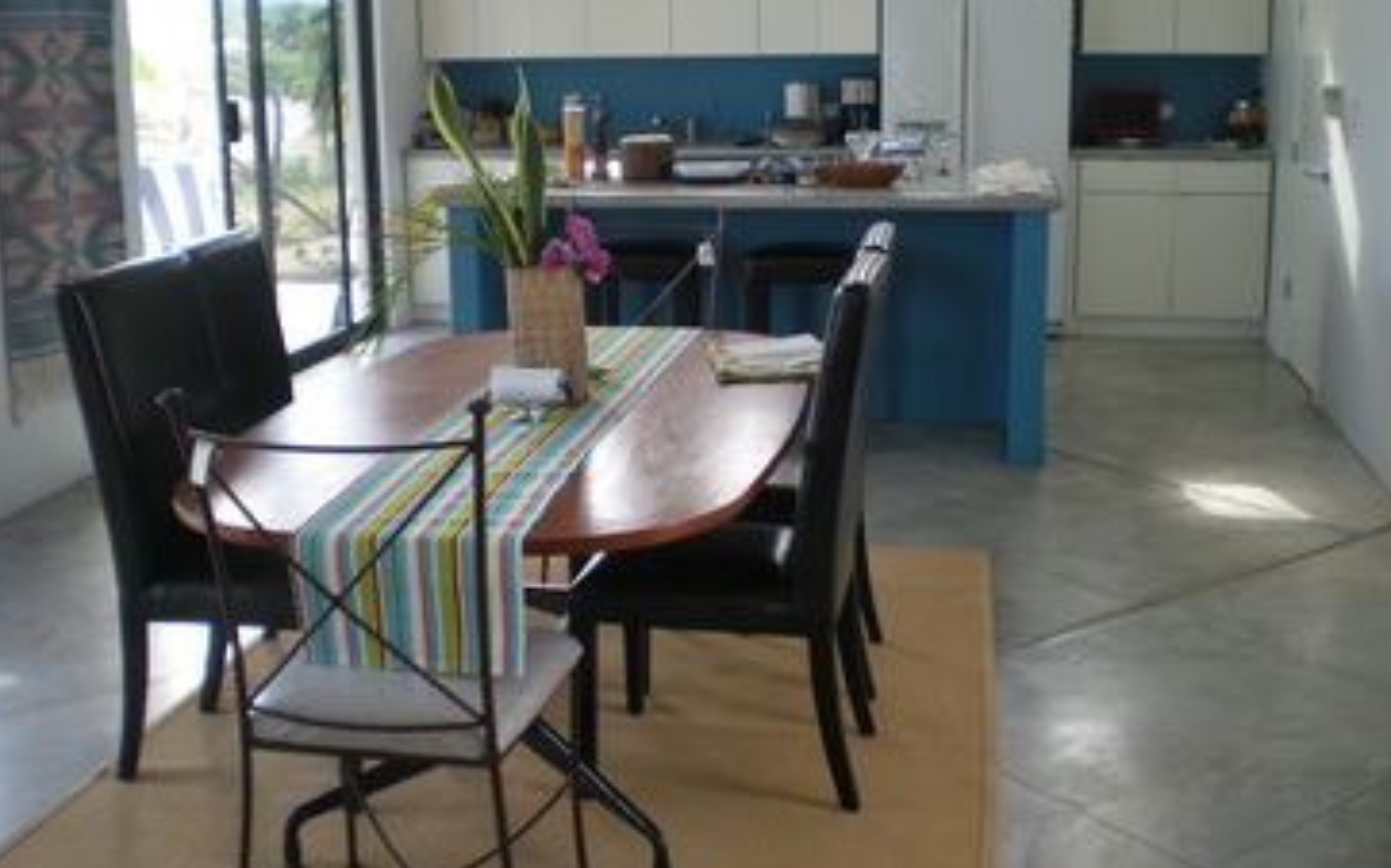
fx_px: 1554
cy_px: 396
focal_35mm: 41
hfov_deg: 48.2
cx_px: 688
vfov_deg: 31.2
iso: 199
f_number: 3.1
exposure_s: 1/66.7
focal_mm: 6.3
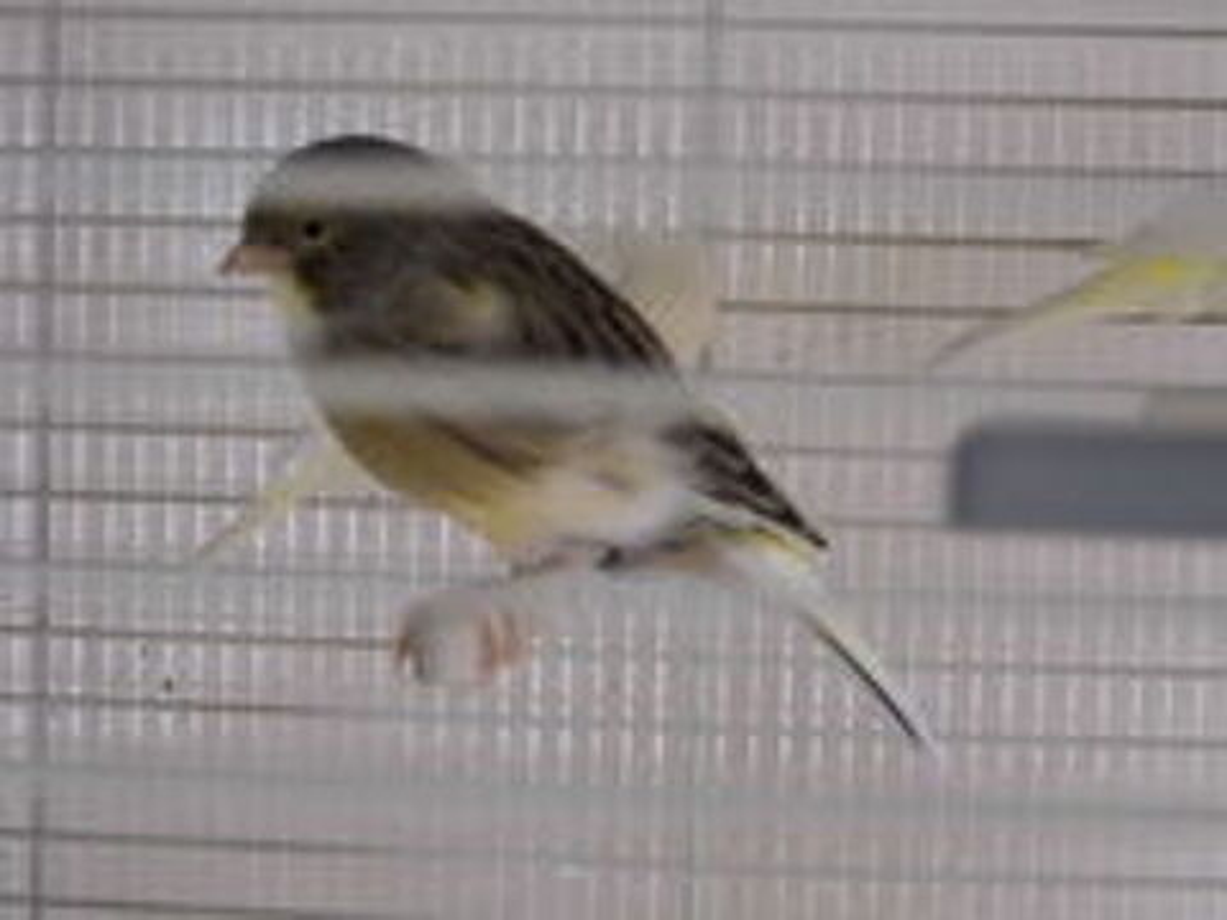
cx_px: 614
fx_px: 4254
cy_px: 460
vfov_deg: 12.3
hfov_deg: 16.4
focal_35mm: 120
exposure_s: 1/60
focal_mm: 21.6
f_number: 4
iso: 400
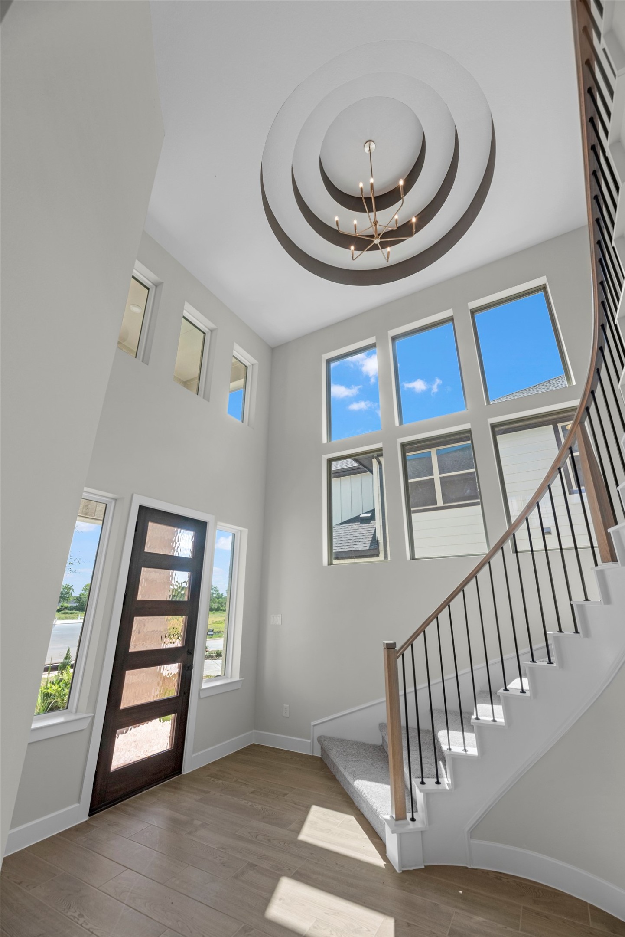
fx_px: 364
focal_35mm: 14
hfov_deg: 81.3
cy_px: 468
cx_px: 312
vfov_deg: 104.2
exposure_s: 1/20
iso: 250
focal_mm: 14
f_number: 9
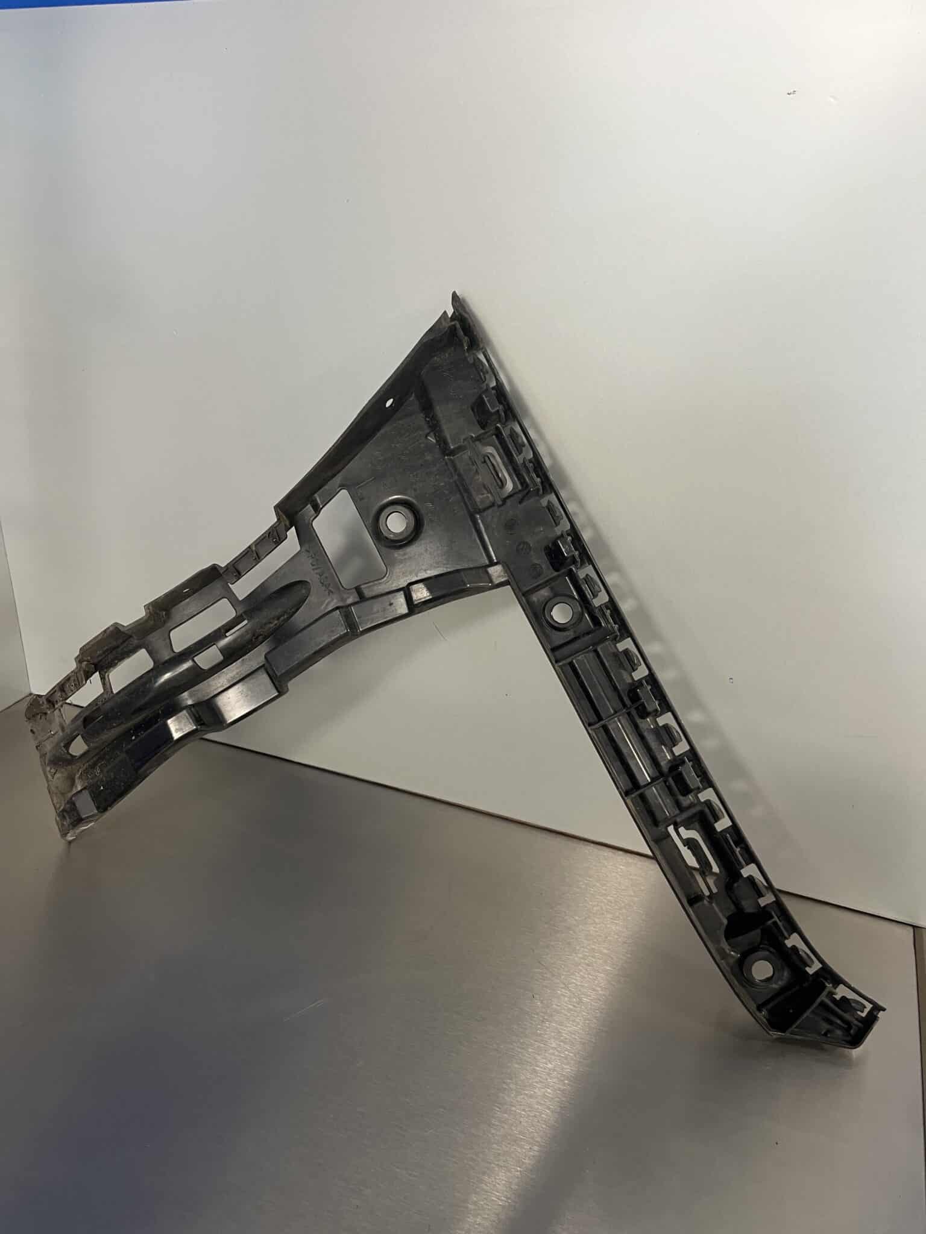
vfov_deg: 67.3
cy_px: 617
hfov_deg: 53.1
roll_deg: -1.9
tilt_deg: -23.8
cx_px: 463
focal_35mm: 26
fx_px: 927
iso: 160
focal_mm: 5.1
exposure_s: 1/50
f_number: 1.6
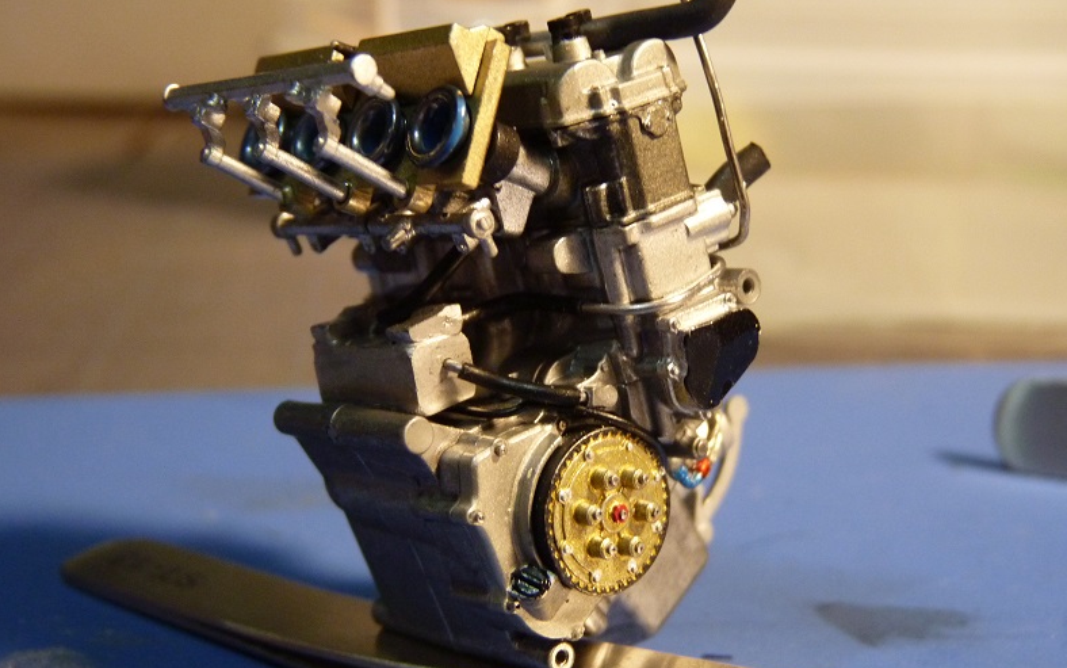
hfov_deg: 35.7
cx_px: 536
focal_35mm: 57
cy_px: 331
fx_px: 1658
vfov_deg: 22.8
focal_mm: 9.5
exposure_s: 1/8
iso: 400
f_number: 3.2
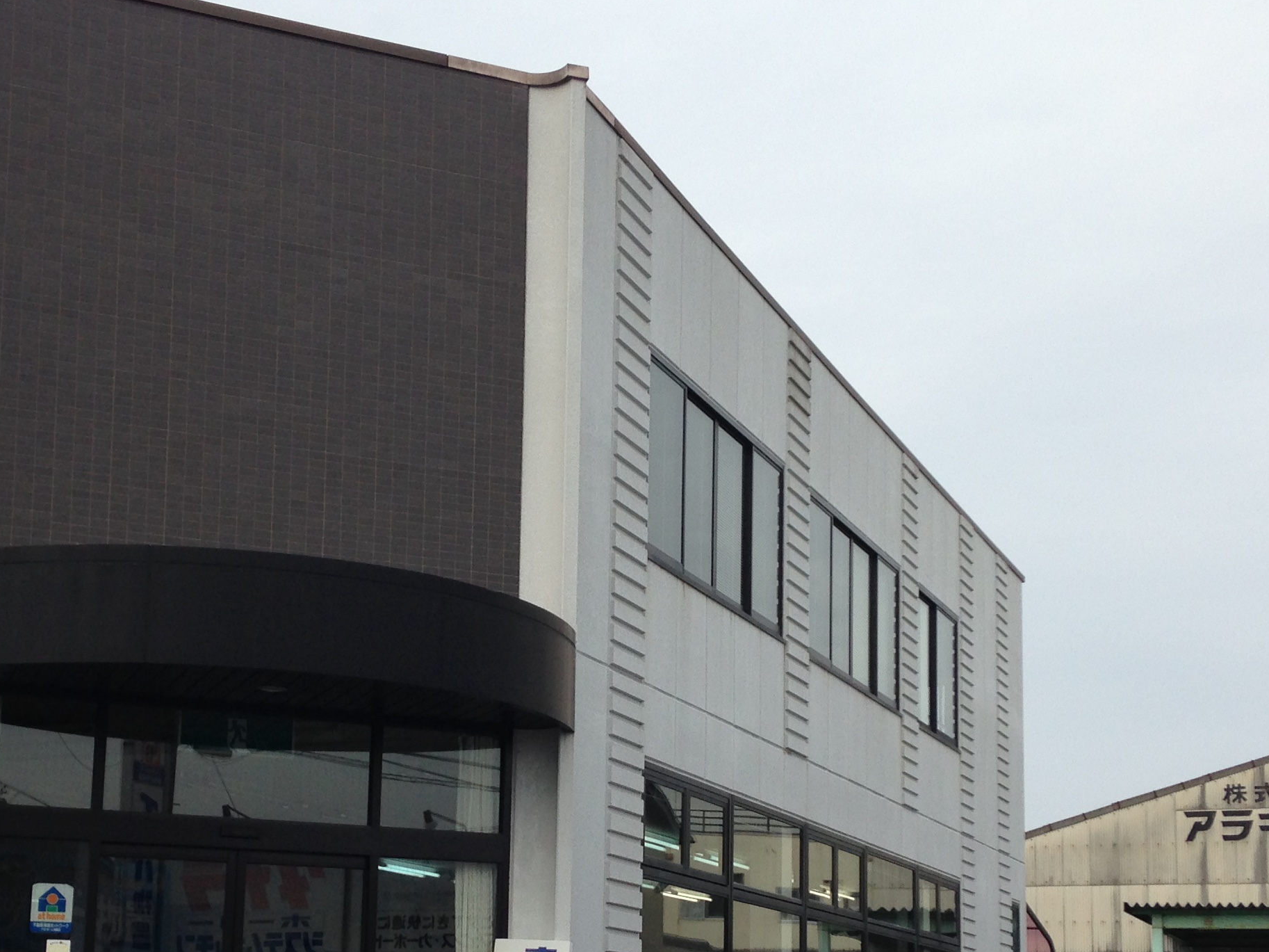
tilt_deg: +8.8
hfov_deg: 32.7
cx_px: 560
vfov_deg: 24.4
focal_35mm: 59
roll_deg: -2.4
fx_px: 2163
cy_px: 775
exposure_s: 1/968
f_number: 2.4
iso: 50
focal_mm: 4.12
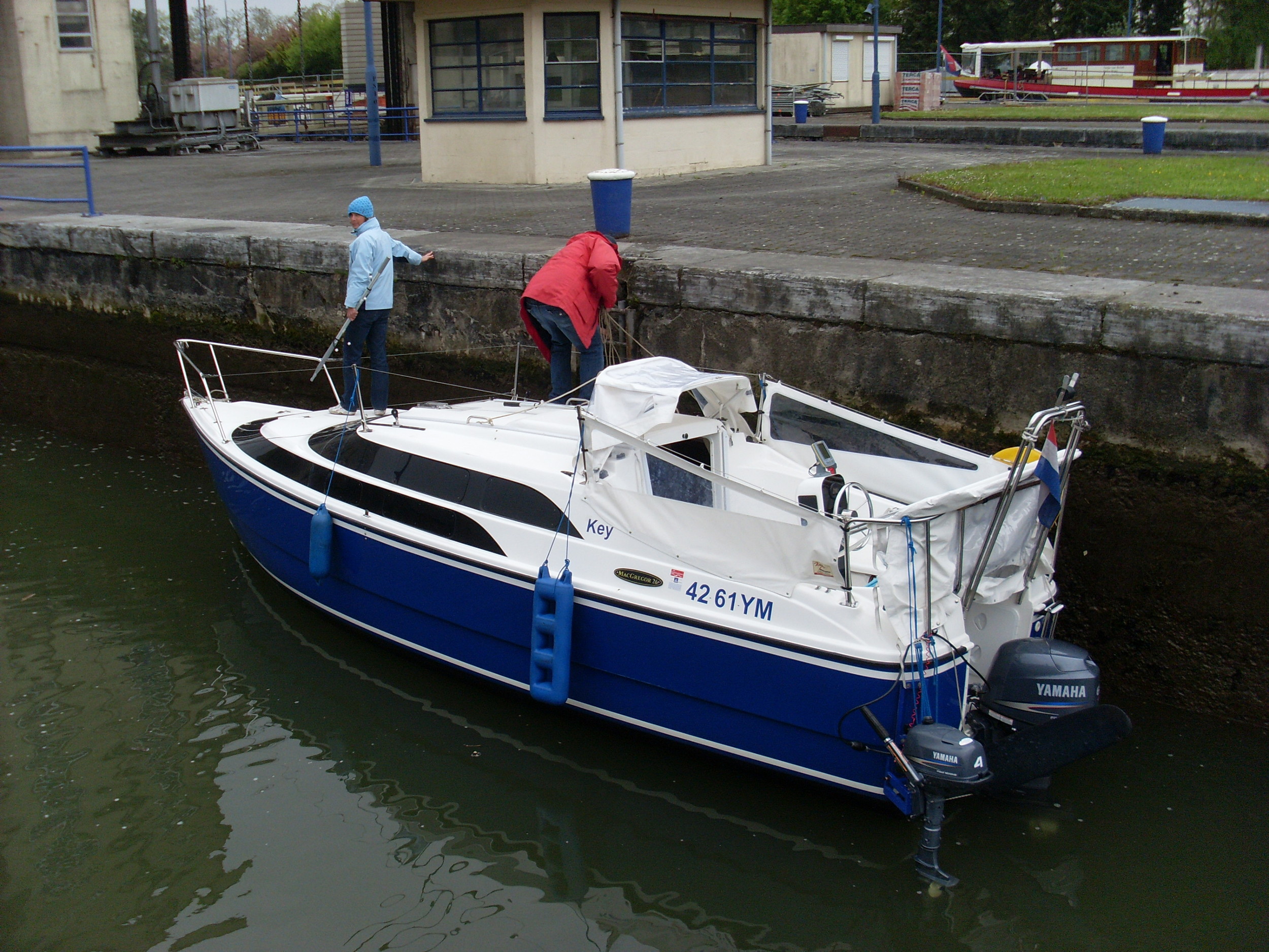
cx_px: 634
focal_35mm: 38
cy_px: 476
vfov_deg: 37.7
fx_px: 1393
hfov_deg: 49.0
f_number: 7.7
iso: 80
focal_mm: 6.3
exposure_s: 1/125
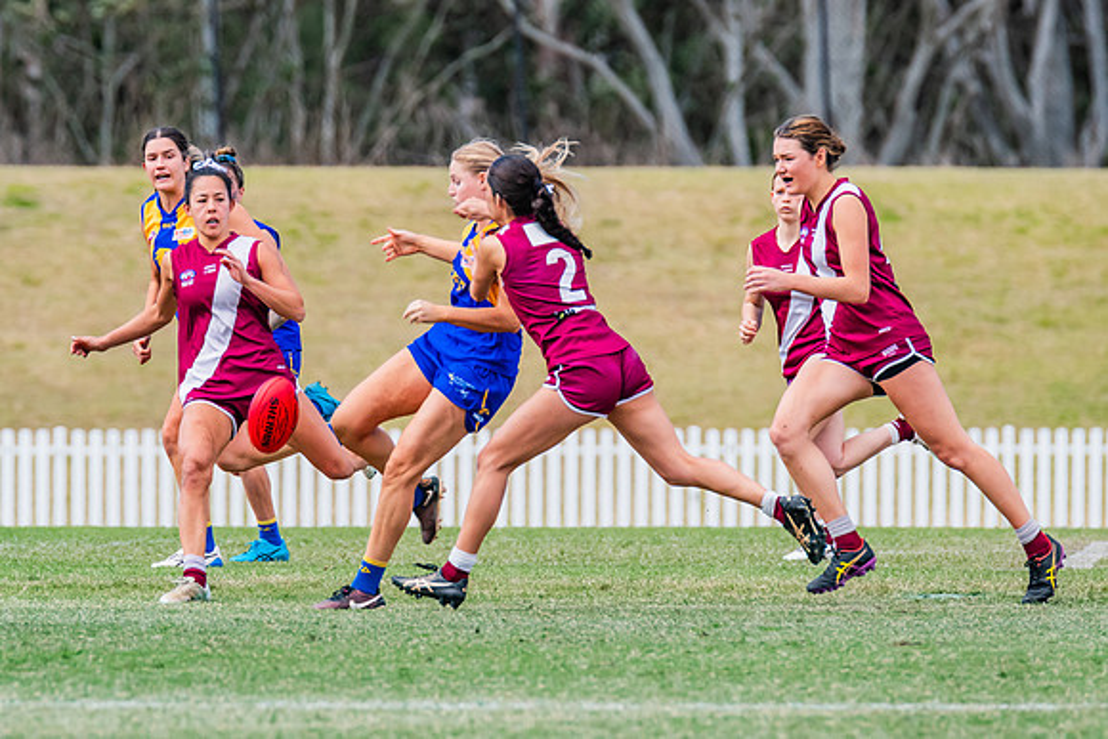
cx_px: 340
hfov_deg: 3.2
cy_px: 277
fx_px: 19675
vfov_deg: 2.2
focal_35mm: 639
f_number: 6.3
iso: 800
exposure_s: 1/1600
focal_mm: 420
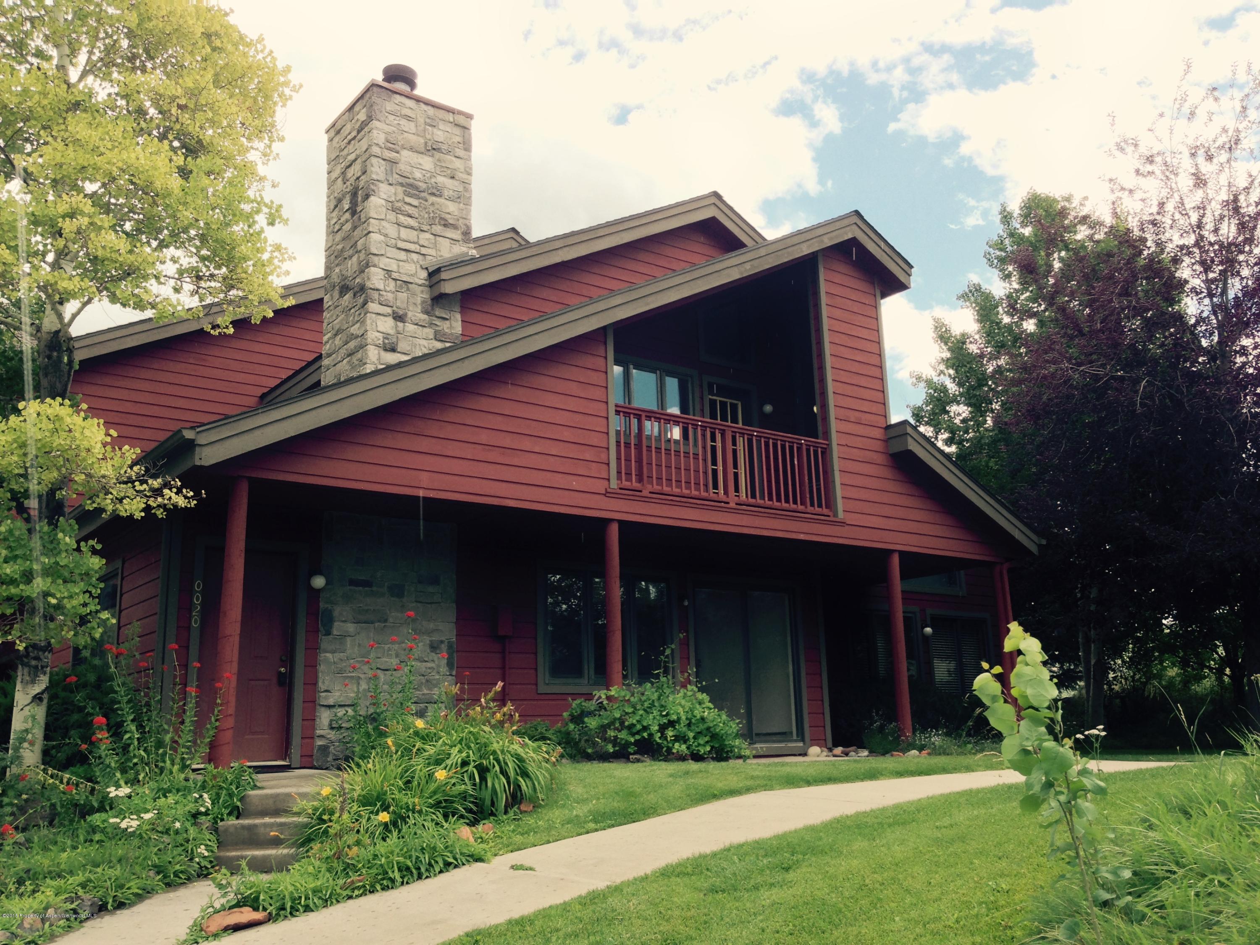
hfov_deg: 55.4
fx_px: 1201
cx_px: 630
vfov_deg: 42.9
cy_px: 472
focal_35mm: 33
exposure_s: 1/282
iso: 50
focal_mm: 4.12
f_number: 2.4
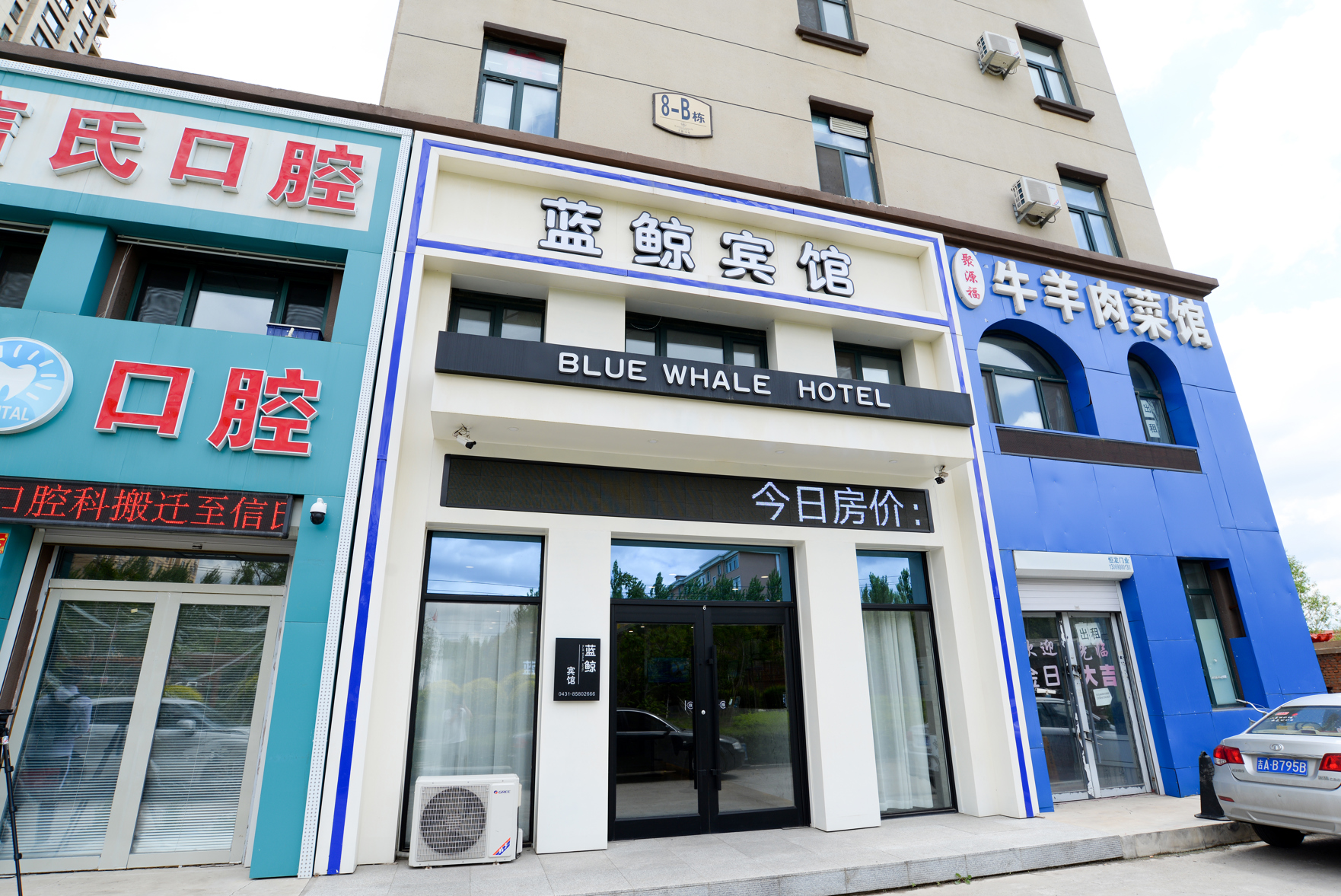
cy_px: 448
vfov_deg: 67.5
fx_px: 671
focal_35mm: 18
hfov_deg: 90.0
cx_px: 670
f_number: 8
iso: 100
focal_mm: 18
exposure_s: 1/200
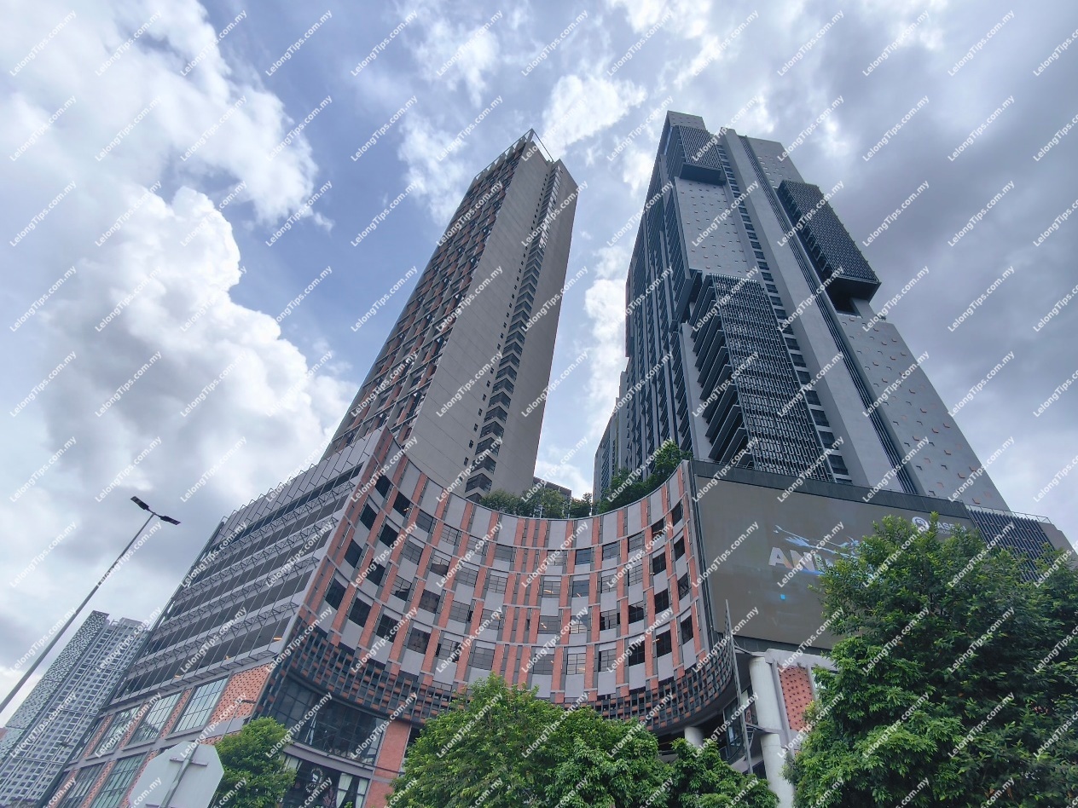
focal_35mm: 15
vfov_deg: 81.7
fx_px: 467
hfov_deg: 98.2
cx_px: 539
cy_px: 404
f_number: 2.2
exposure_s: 1/316
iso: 50
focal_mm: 1.65
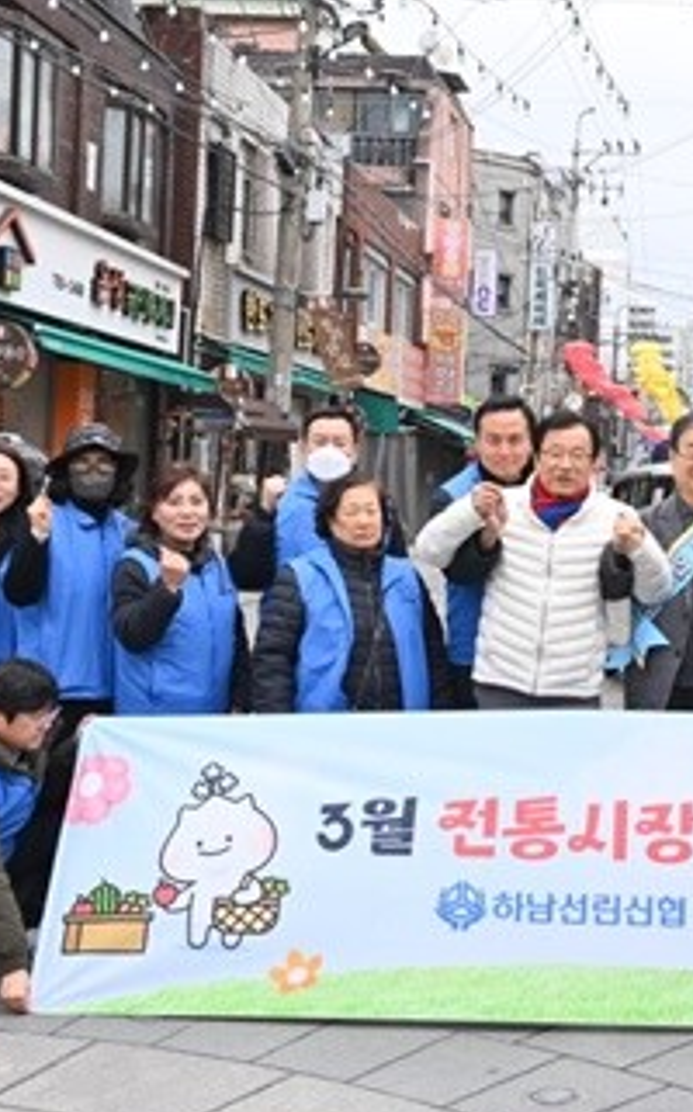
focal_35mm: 61
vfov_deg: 33.4
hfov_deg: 20.5
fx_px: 1847
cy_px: 468
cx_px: 717
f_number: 10
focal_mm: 32
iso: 800
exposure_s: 1/400
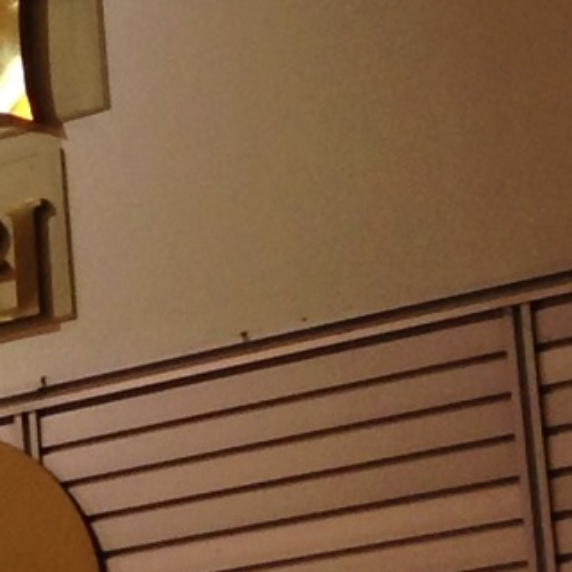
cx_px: -1267
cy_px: 458
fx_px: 4262
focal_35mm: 228
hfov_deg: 6.8
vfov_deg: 7.7
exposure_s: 1/60
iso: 64
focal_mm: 4.13
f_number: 2.4
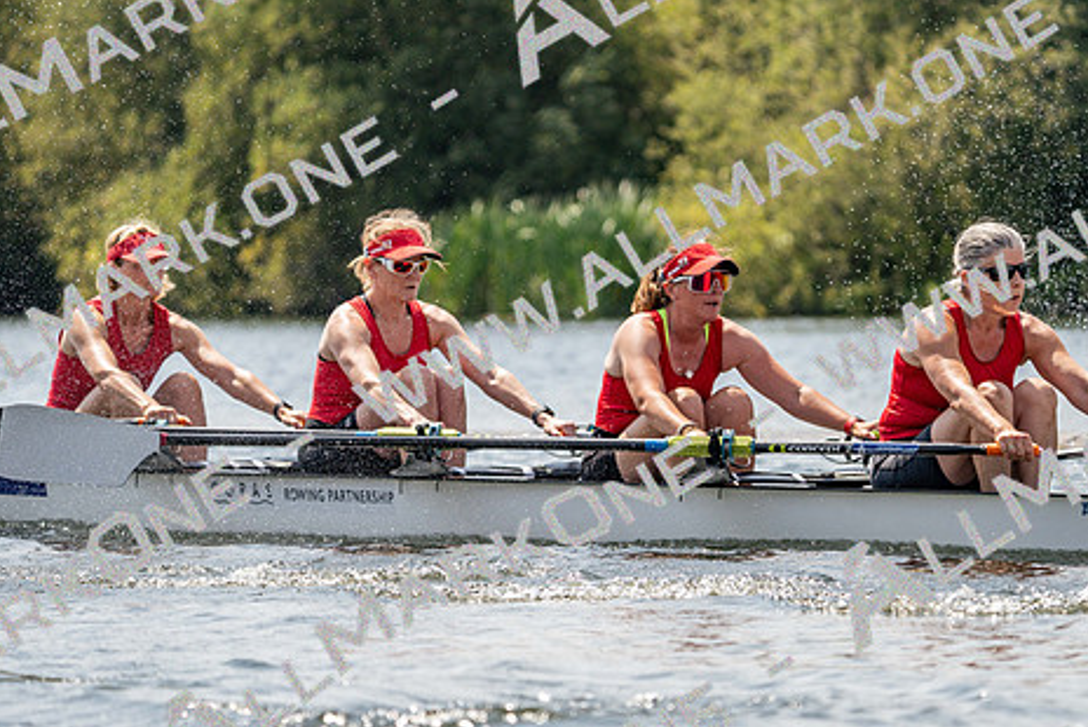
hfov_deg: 6.3
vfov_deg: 4.2
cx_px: 642
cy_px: 430
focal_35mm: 326
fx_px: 9858
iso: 200
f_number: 5.6
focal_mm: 261
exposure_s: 1/1600
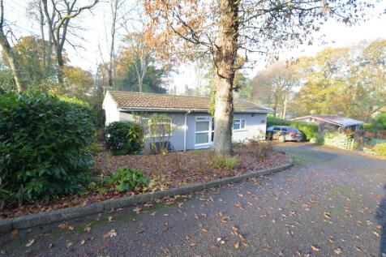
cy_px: 128
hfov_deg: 100.4
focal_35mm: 15
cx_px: 193
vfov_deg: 77.3
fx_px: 161
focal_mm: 10
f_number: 5.6
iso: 400
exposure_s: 1/125
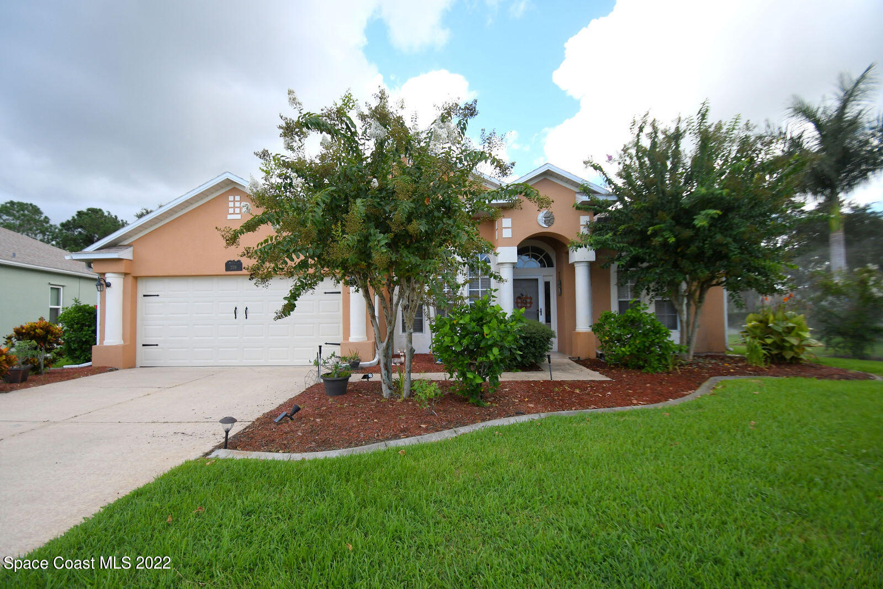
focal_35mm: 15
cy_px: 294
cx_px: 442
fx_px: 368
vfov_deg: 77.3
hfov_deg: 100.4
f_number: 3.5
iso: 400
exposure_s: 1/2500
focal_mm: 10
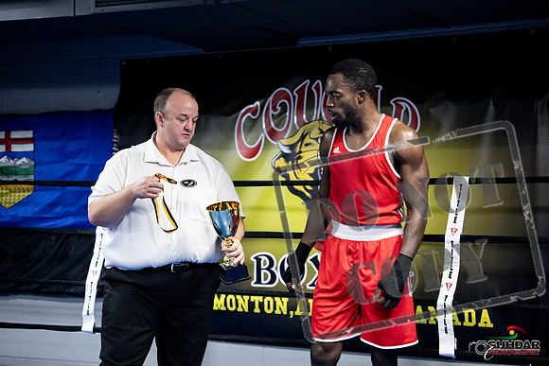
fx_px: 1068
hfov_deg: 28.8
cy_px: 183
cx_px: 274
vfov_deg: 19.5
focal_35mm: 70
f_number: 2.8
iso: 8000
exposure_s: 1/1000
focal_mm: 70
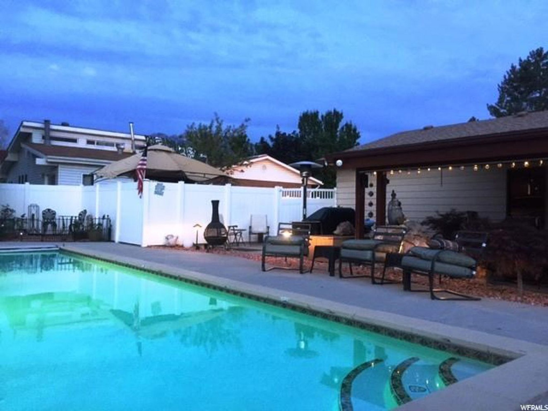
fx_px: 459
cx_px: 274
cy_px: 206
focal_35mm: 29
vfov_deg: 48.2
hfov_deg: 61.7
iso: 125
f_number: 2.2
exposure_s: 1/8
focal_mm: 4.15
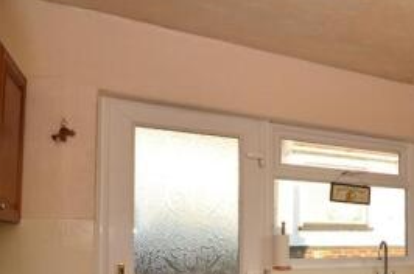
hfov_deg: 39.4
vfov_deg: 34.5
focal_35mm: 37
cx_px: 484
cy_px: 224
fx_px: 424
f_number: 9
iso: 200
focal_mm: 10
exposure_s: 1/80
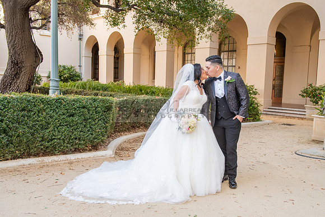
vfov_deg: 34.6
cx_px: 194
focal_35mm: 38
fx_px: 348
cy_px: 122
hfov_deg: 49.8
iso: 640
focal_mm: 31
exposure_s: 1/200
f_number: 4.5
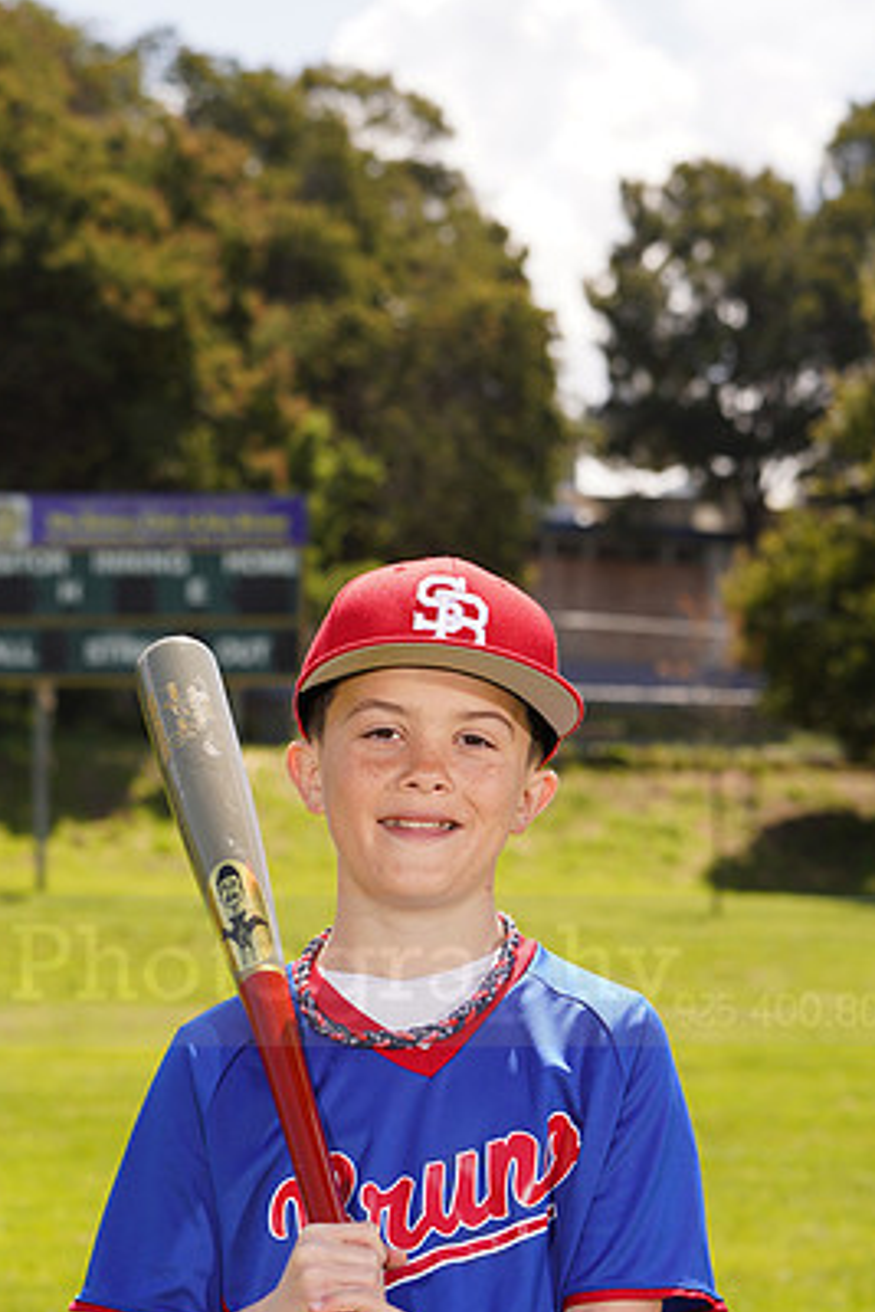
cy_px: 941
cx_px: 247
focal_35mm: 145
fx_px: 5281
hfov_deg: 9.5
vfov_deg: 14.1
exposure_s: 1/160
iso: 100
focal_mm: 100
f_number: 9
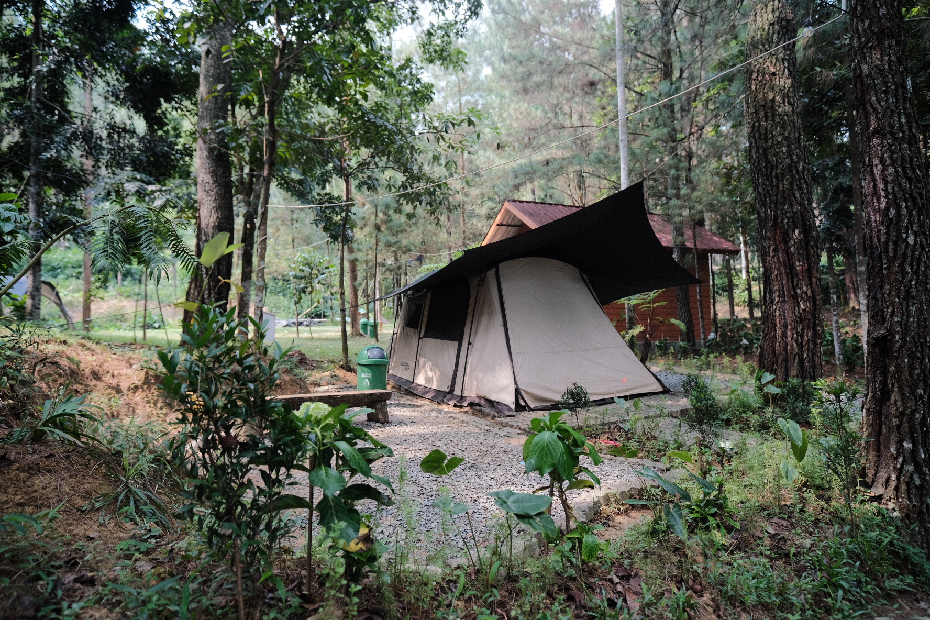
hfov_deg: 84.0
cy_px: 310
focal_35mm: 20
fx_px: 517
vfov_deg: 61.9
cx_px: 465
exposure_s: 1/600
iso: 320
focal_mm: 13
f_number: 2
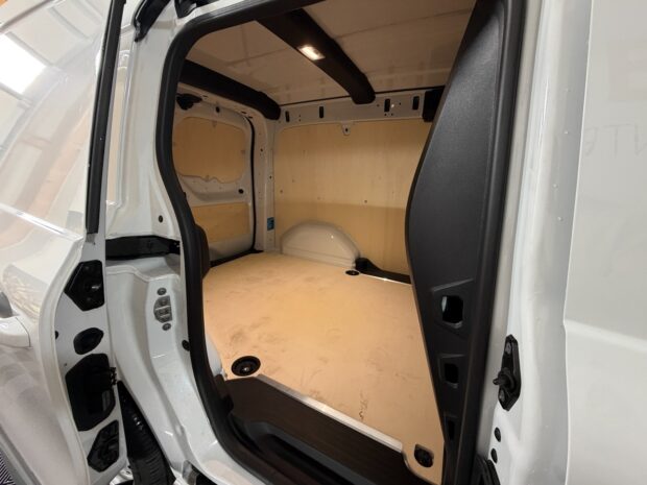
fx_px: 262
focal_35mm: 14
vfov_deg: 85.7
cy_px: 242
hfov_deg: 102.1
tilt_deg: -14.3
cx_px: 324
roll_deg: -1.3
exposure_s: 1/50
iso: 320
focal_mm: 2.22
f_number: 2.2
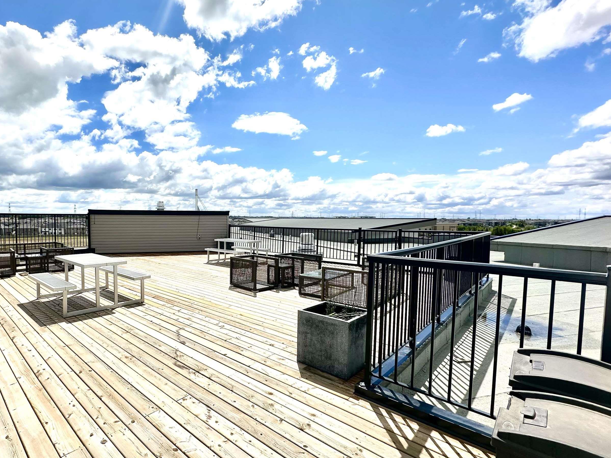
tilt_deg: -2.7
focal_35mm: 18
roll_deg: -0.8
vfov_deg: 71.6
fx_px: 318
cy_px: 236
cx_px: 220
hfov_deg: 85.6
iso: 50
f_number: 2.2
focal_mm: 2.22
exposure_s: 1/5051
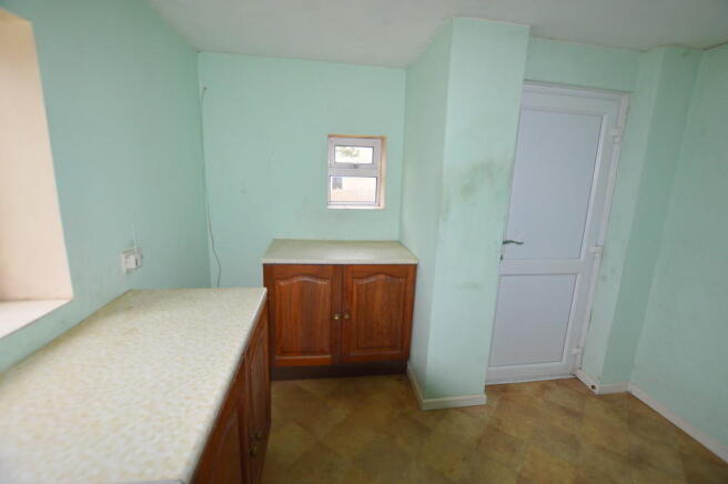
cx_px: 364
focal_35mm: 15
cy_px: 242
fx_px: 303
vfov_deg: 77.2
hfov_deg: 100.4
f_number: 4
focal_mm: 10
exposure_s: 1/80
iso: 400
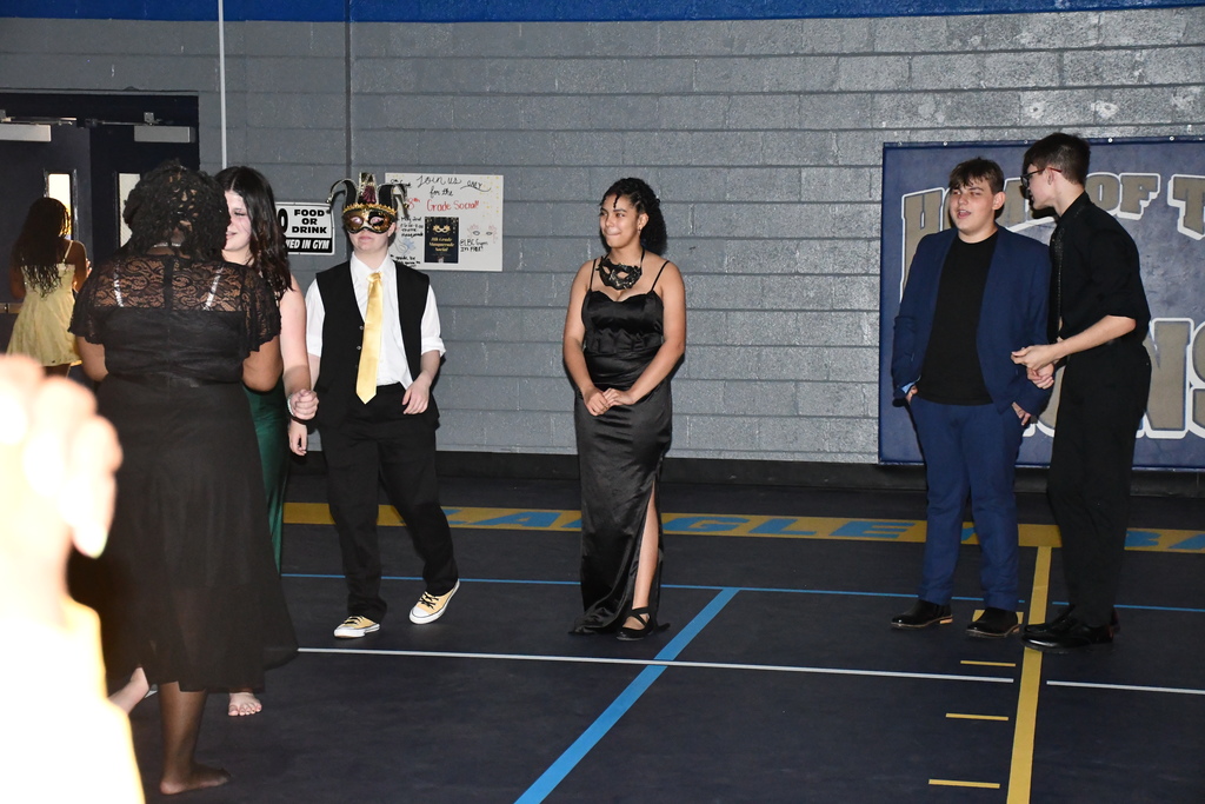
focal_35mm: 75
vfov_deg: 18.2
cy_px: 402
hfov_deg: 27.0
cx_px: 602
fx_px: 2511
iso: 6400
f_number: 4.8
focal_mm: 50
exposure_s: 1/60
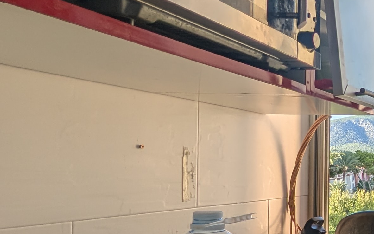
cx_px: 535
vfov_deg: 28.9
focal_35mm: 44
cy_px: 164
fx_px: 448
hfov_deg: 30.3
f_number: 1.7
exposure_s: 1/1009
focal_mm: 2.02
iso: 52
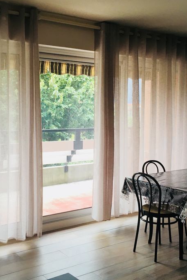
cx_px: 87
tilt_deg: -3.0
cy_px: 139
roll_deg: -2.0
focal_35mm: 44
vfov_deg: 44.5
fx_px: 343
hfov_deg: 30.5
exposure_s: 1/33
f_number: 2.2
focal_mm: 4.15
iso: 25
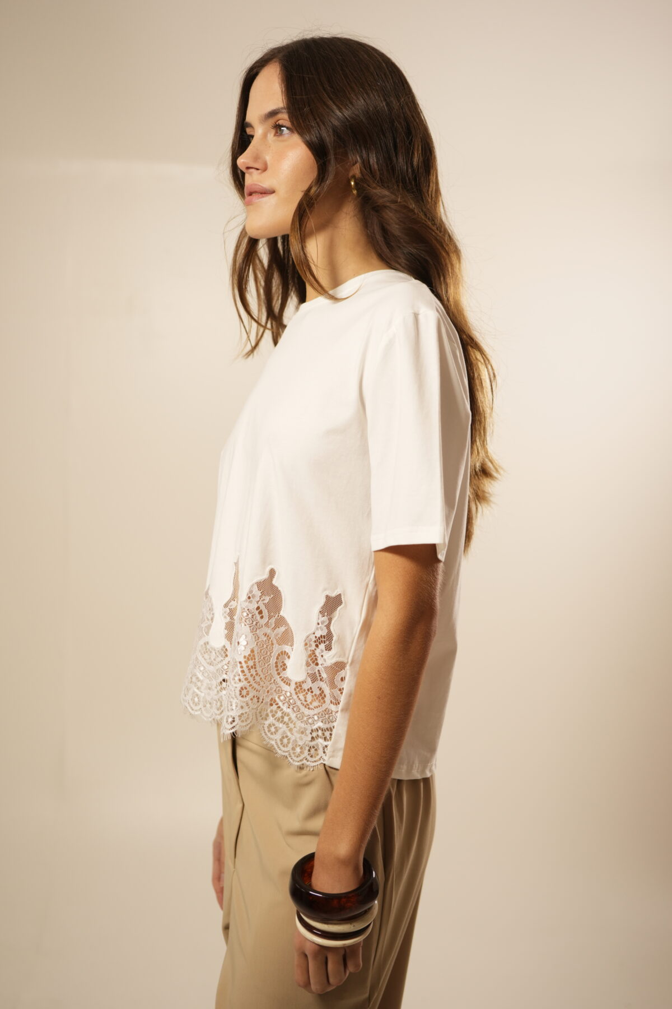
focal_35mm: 50
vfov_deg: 39.6
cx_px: 336
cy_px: 504
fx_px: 1400
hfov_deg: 27.0
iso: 640
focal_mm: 50
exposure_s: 1/125
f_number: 3.2
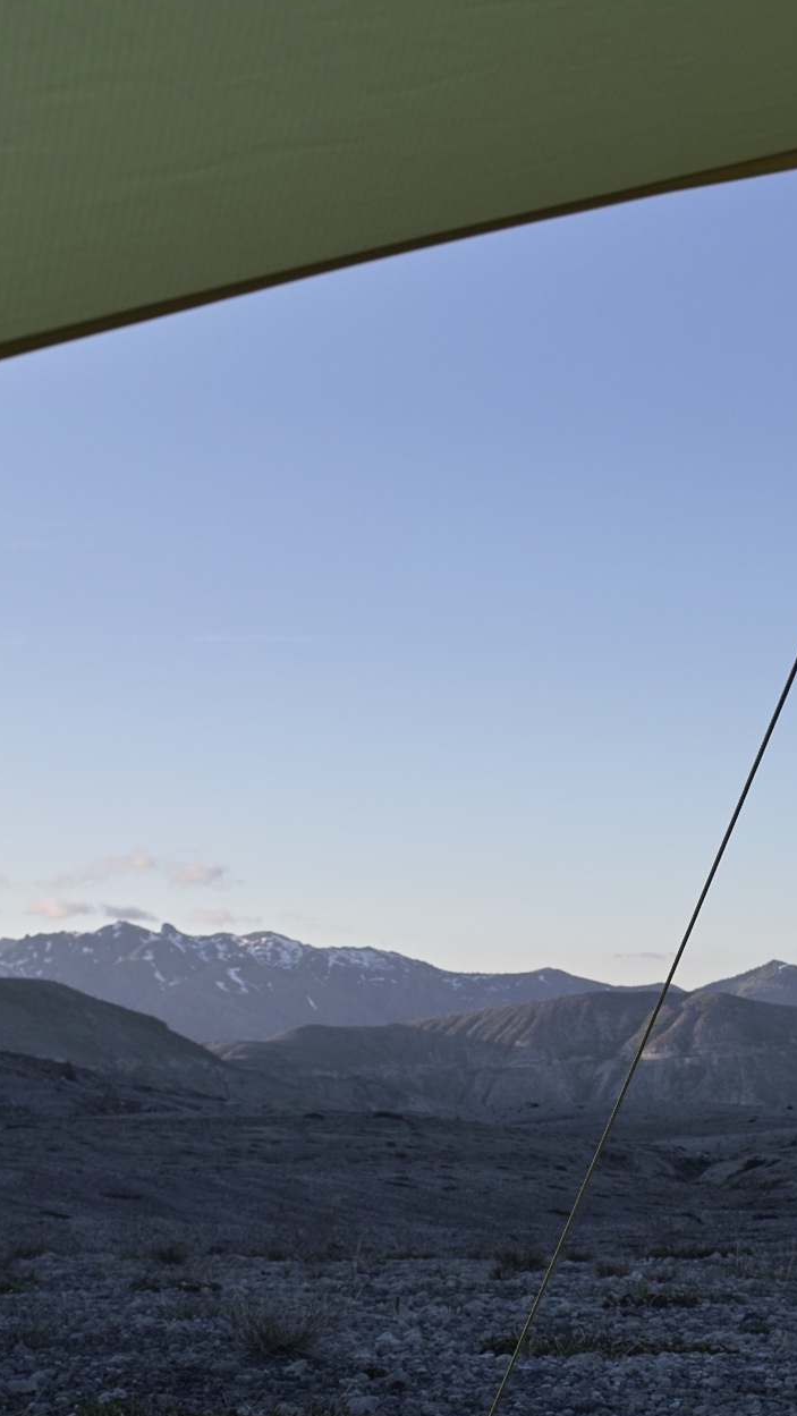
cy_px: 916
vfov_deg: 33.6
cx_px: 548
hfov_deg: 19.3
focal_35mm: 62
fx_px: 2328
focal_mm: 16.6
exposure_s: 1/125
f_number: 6.3
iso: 100
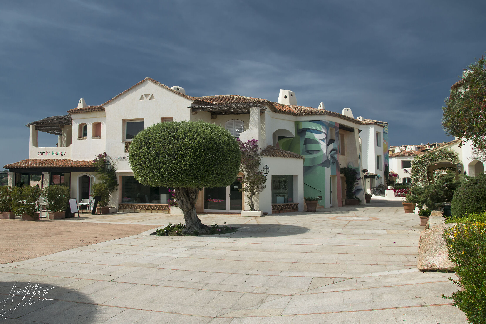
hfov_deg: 63.6
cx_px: 228
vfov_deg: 44.9
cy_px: 151
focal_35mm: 29
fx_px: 392
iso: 200
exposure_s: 1/320
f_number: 9
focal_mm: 18
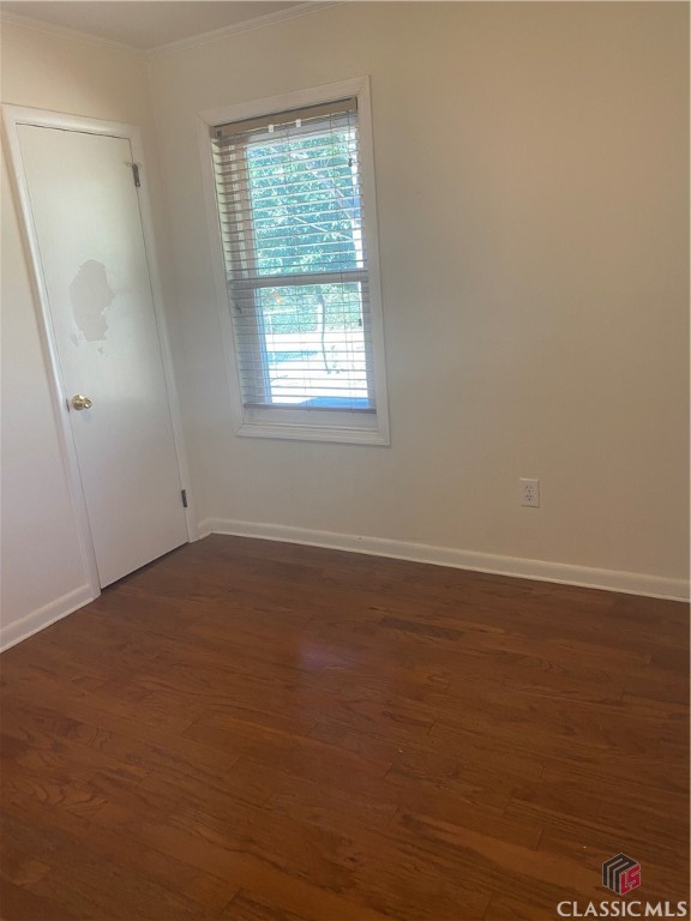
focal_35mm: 26
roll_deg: +5.2
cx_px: 346
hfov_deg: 53.1
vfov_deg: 67.3
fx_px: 692
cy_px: 460
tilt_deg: -15.8
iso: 125
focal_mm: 4.25
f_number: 1.8
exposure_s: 1/60
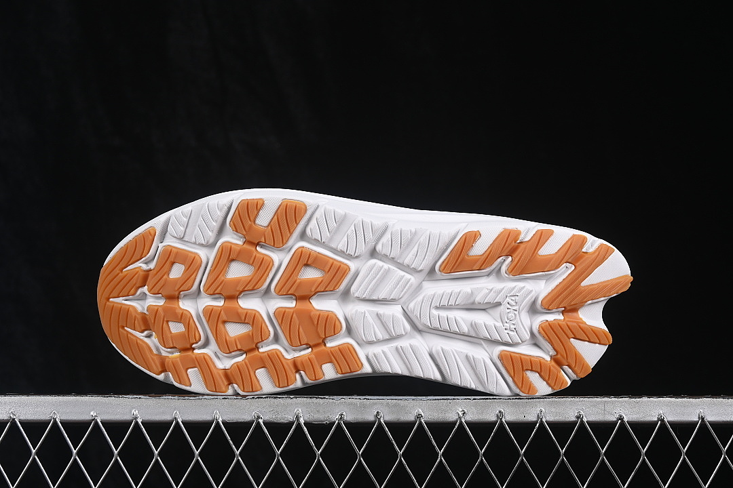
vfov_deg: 18.2
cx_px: 366
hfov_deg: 27.0
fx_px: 1527
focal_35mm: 75
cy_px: 244
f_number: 8
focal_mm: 50
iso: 160
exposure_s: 1/100
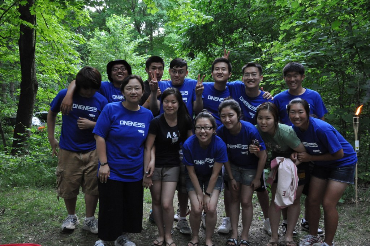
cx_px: 185
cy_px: 123
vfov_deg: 36.8
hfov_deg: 53.2
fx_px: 370
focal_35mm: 36
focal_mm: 24
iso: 2000
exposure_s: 1/60
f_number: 11
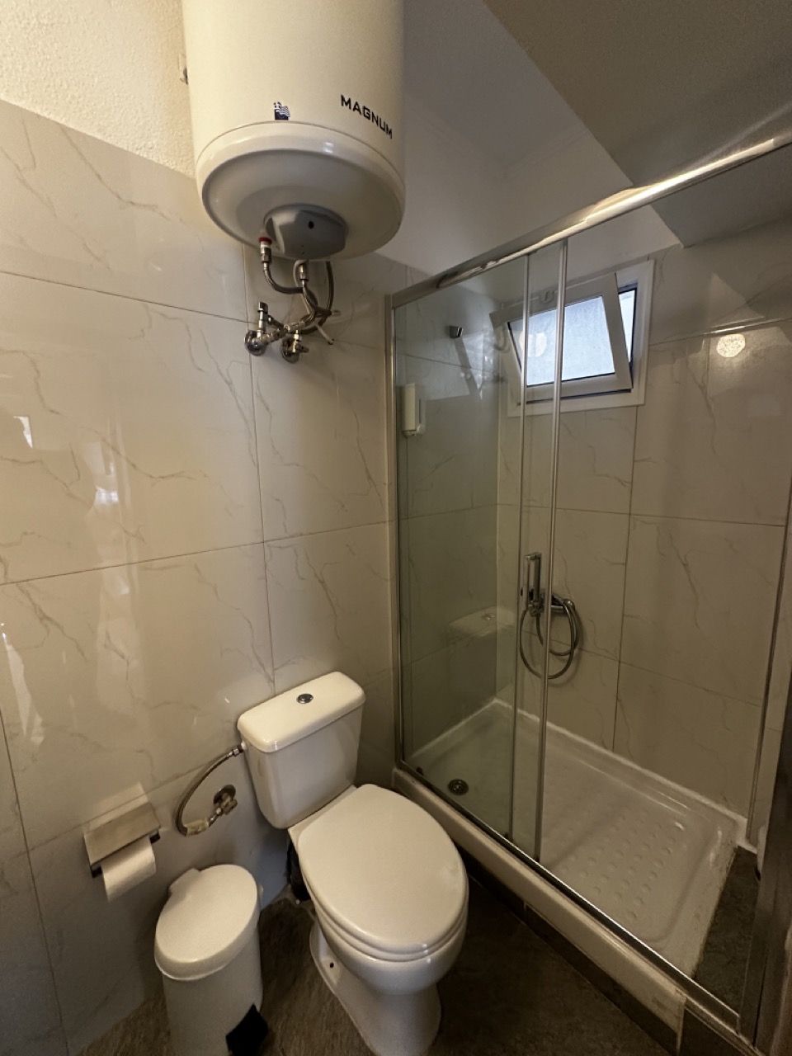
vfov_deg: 102.1
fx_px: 427
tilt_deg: -7.9
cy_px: 528
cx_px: 396
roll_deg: +1.8
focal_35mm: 14
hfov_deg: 85.7
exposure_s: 1/50
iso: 500
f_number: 2.2
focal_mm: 2.22
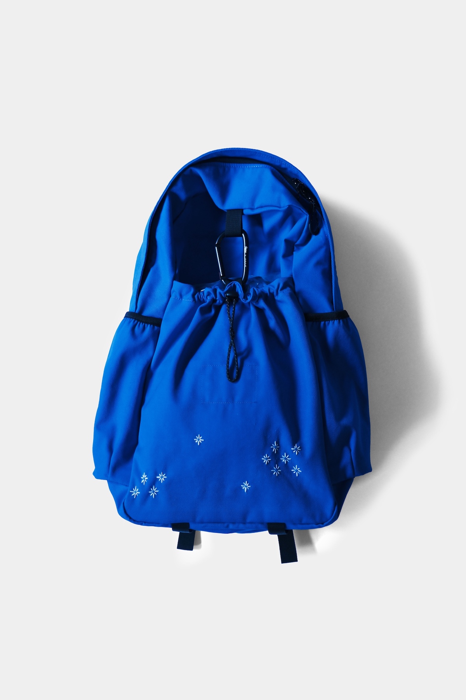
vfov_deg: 37.5
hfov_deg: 25.5
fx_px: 1029
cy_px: 350
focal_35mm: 53
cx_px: 233
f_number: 1.4
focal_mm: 35
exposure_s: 1/125
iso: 640
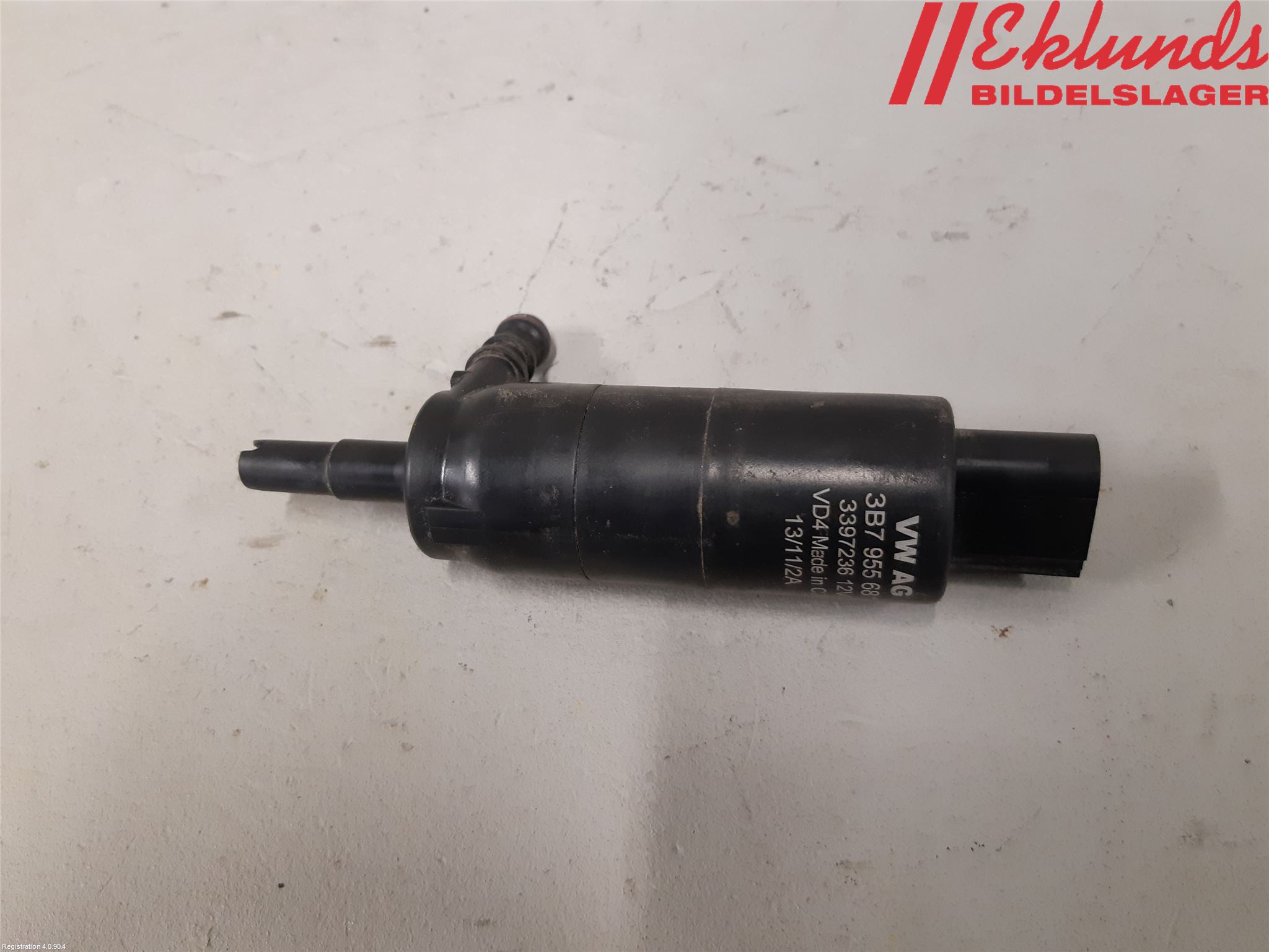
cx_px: 634
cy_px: 476
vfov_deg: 53.1
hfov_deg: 67.3
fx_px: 953
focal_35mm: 26
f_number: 1.7
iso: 200
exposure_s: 1/50
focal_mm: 3.93
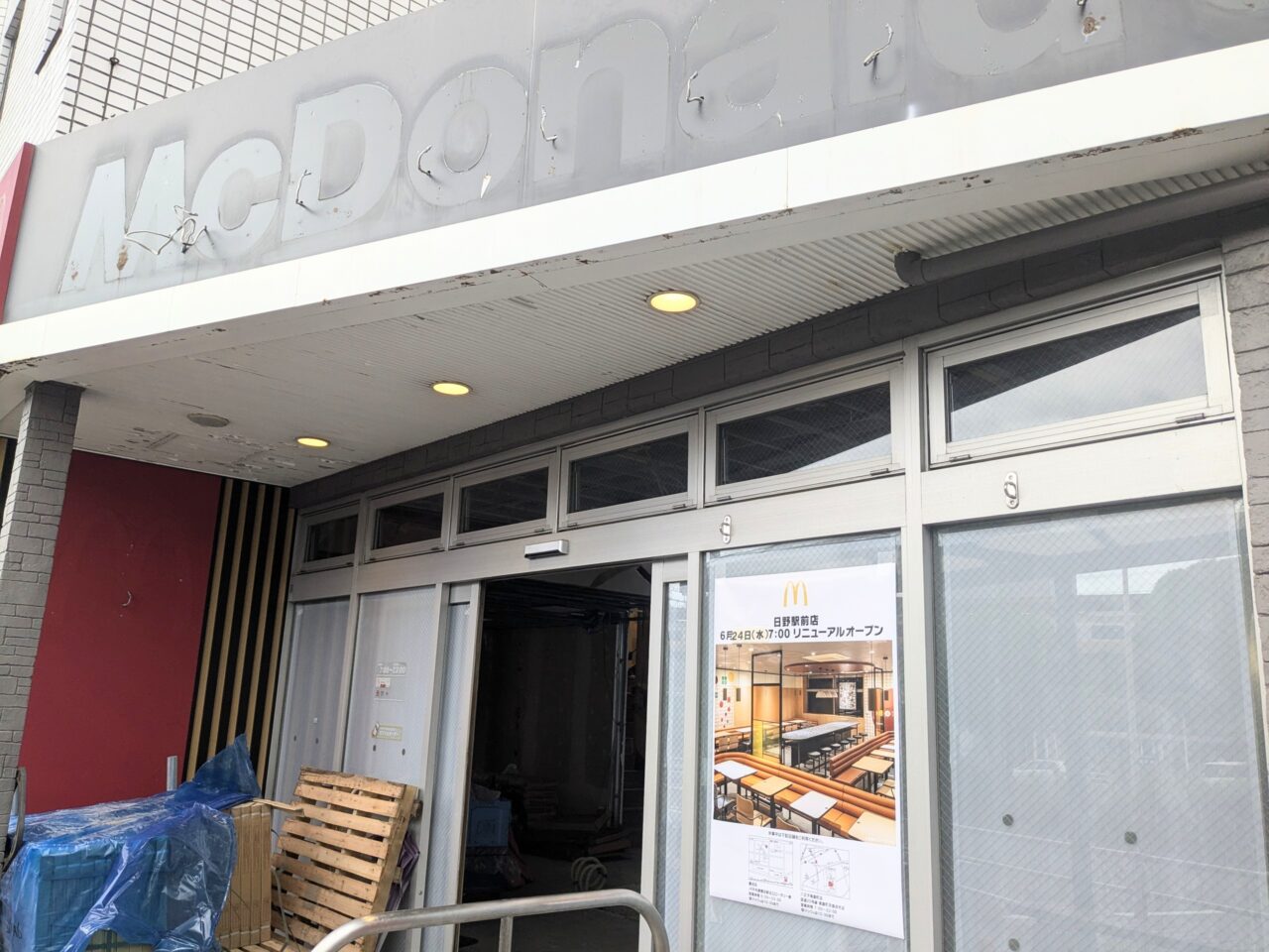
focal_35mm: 27
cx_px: 634
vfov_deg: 51.4
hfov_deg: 65.3
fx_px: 990
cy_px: 476
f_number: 1.73
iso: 53
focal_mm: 4.38
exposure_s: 1/487
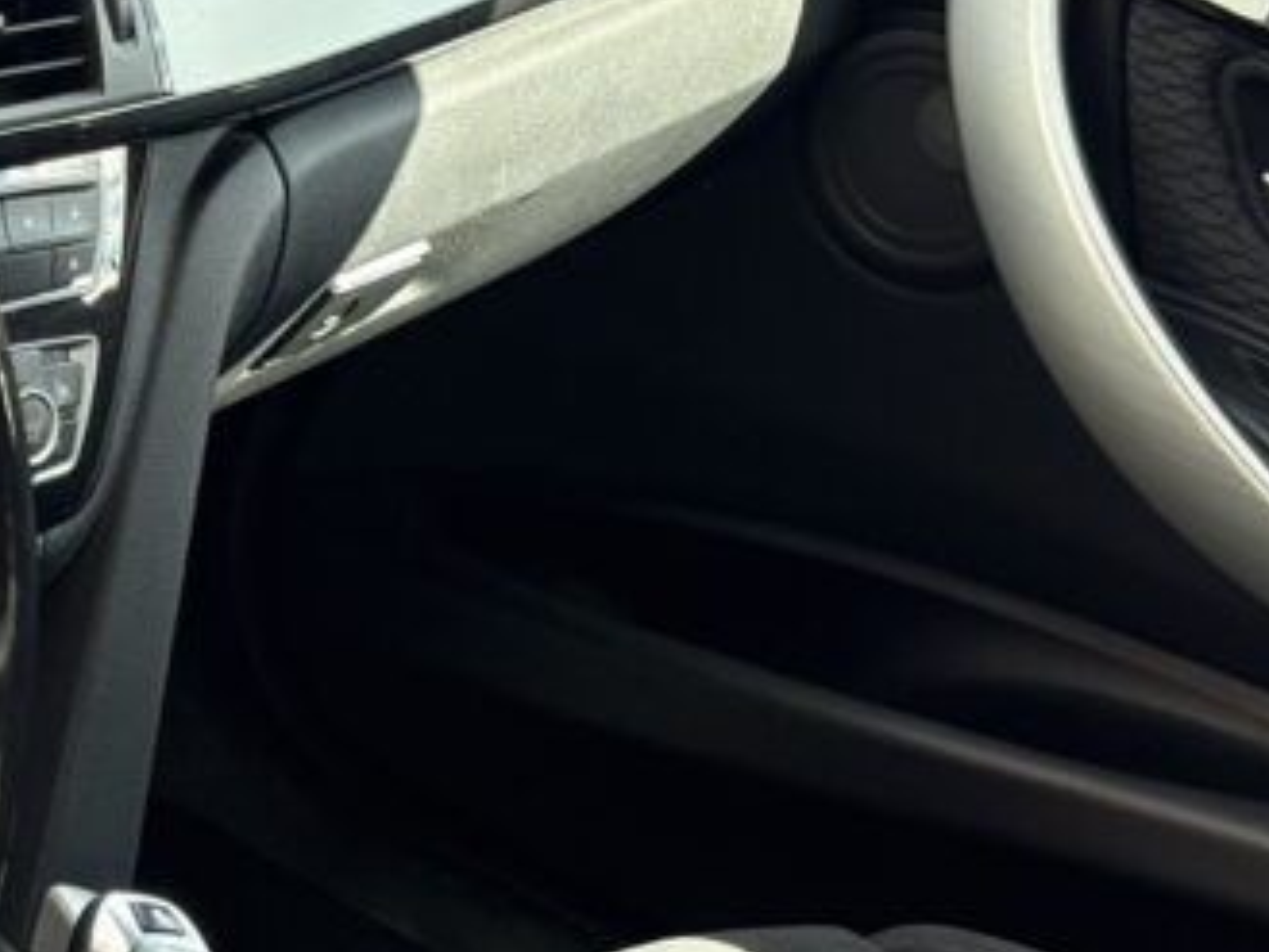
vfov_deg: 9.1
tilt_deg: -30.6
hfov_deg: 12.0
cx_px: -135
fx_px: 5941
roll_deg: -13.4
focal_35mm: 162
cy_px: 1021
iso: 64
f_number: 1.6
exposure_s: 1/242
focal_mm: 5.96
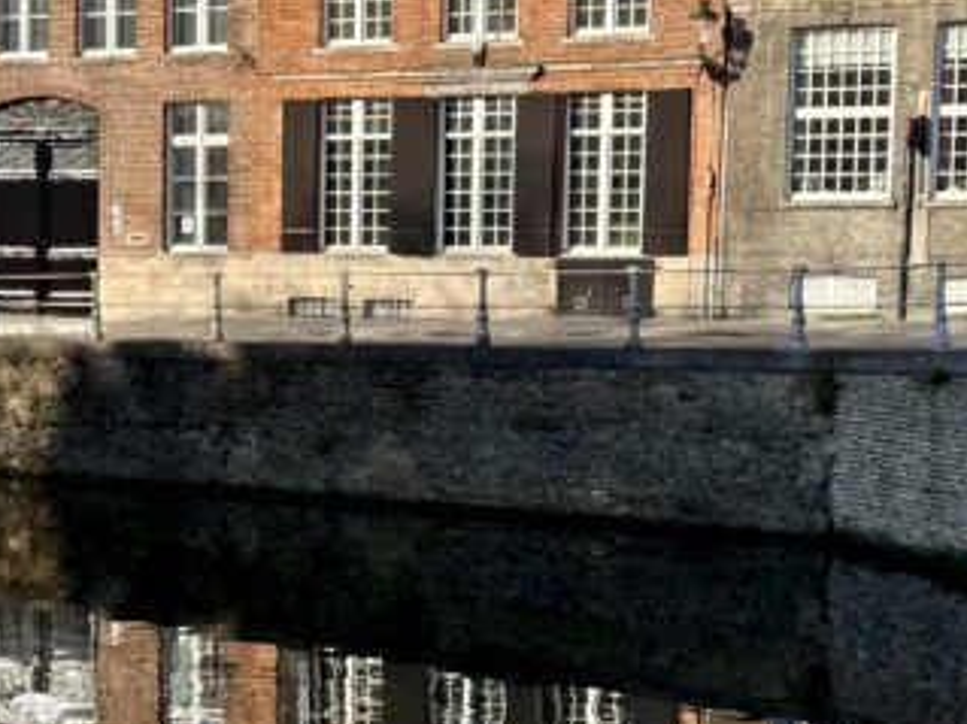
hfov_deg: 24.4
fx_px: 2150
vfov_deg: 19.1
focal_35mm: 77
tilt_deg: -3.3
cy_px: 382
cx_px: 33
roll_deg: -0.1
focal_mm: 6.76
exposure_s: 1/3759
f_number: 1.78
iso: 80
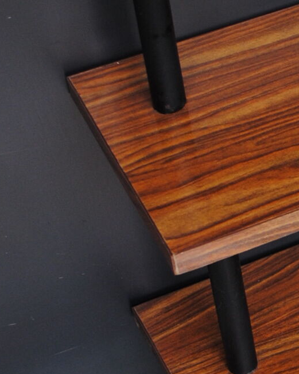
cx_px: 494
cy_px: 267
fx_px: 1526
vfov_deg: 13.9
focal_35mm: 138
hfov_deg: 10.7
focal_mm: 22
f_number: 4
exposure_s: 1/60
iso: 200
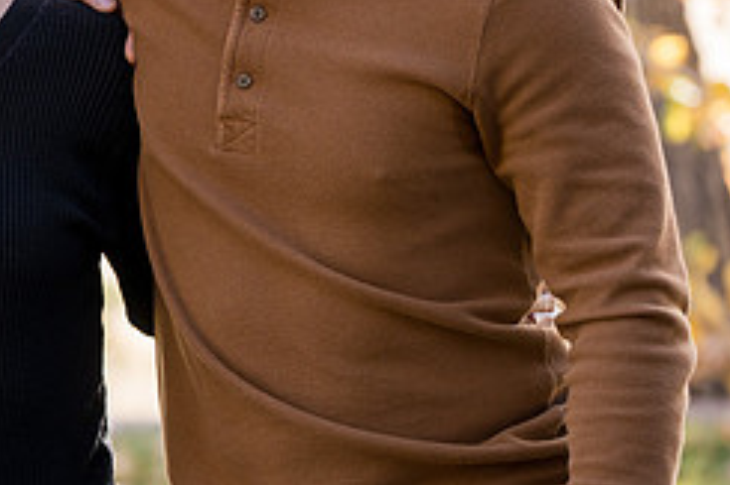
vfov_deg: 3.6
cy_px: 40
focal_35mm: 386
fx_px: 7822
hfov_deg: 5.3
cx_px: -107
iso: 1000
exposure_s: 1/250
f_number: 5.6
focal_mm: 163
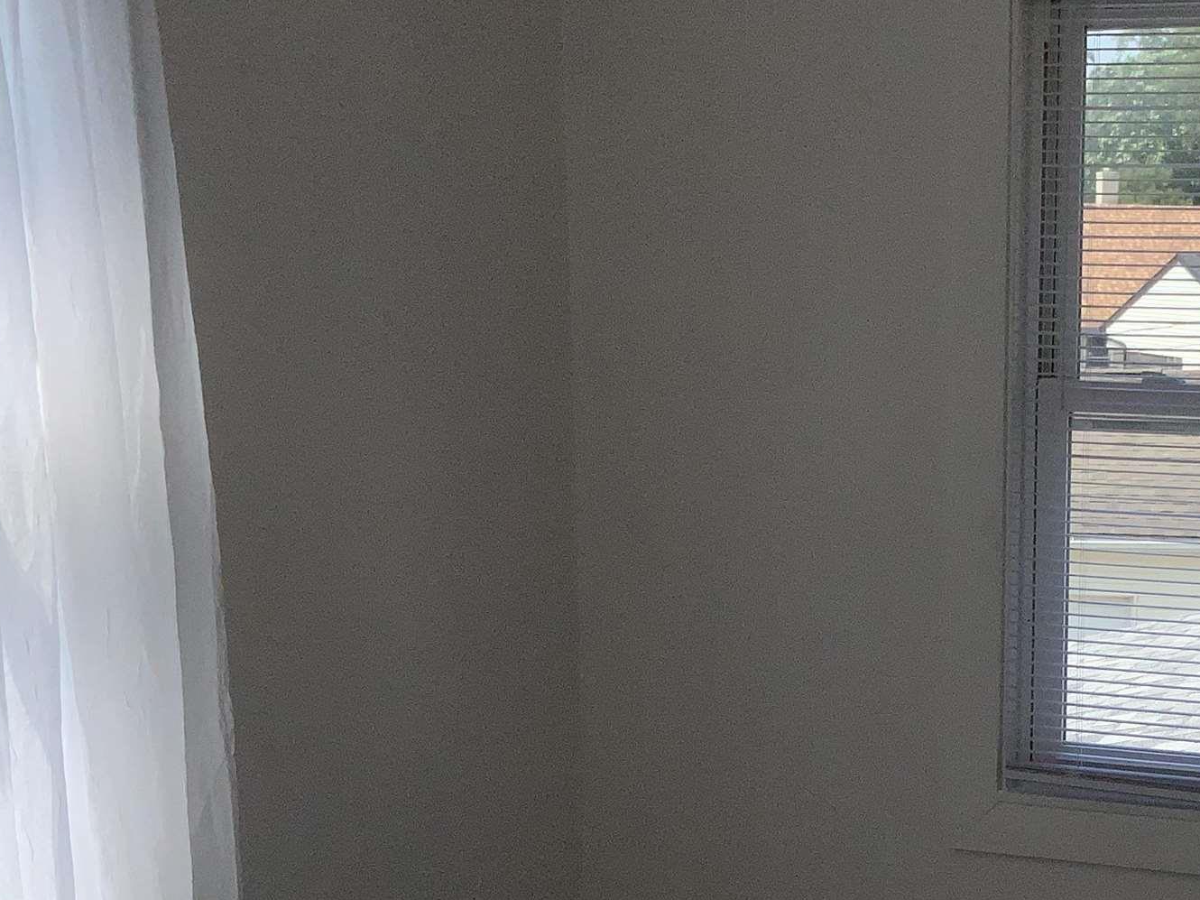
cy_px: 691
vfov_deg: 21.7
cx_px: 982
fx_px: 2322
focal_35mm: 67
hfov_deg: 28.3
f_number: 1.8
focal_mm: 3
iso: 16
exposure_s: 1/1984
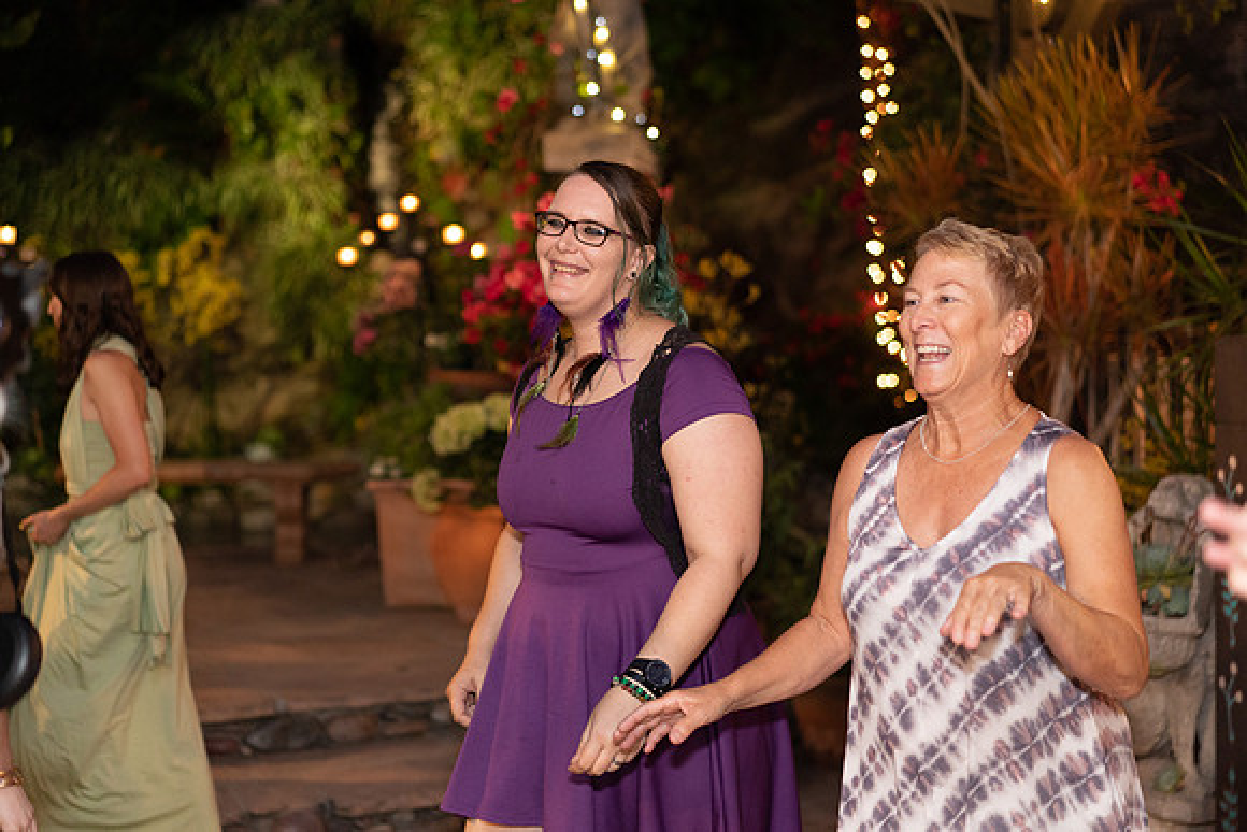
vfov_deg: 24.6
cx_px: 624
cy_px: 416
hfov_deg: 36.2
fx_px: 1905
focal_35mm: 55
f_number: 2
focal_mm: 55
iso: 2500
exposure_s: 1/200
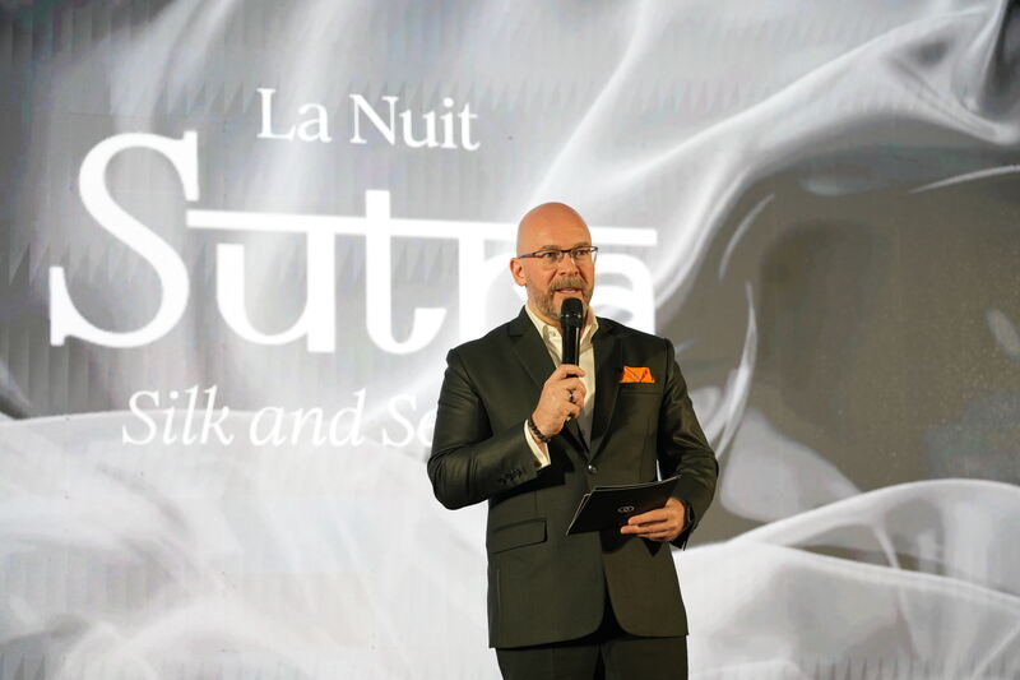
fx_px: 1906
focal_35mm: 67
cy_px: 340
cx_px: 510
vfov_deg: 20.2
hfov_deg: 30.0
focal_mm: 67.3
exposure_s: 1/125
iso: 500
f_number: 2.8
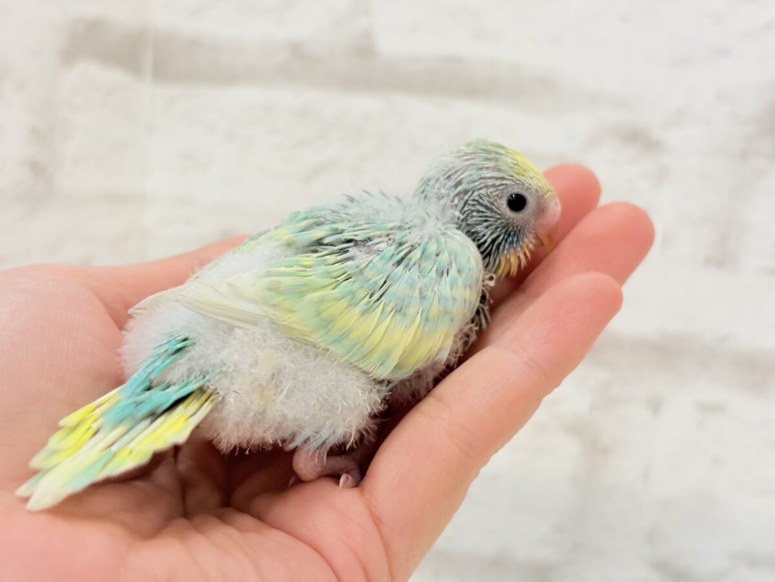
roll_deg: -4.8
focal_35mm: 52
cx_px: 388
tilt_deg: -7.2
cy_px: 291
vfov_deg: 28.0
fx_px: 1164
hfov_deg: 36.8
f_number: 1.6
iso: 80
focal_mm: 5.96
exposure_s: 1/100
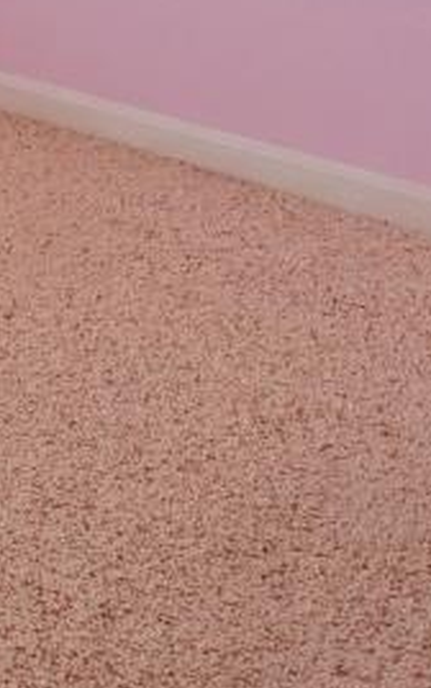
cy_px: -520
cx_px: -646
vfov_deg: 19.3
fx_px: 1557
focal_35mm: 83
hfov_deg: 12.1
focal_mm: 7
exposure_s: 1/125
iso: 640
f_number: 7.1
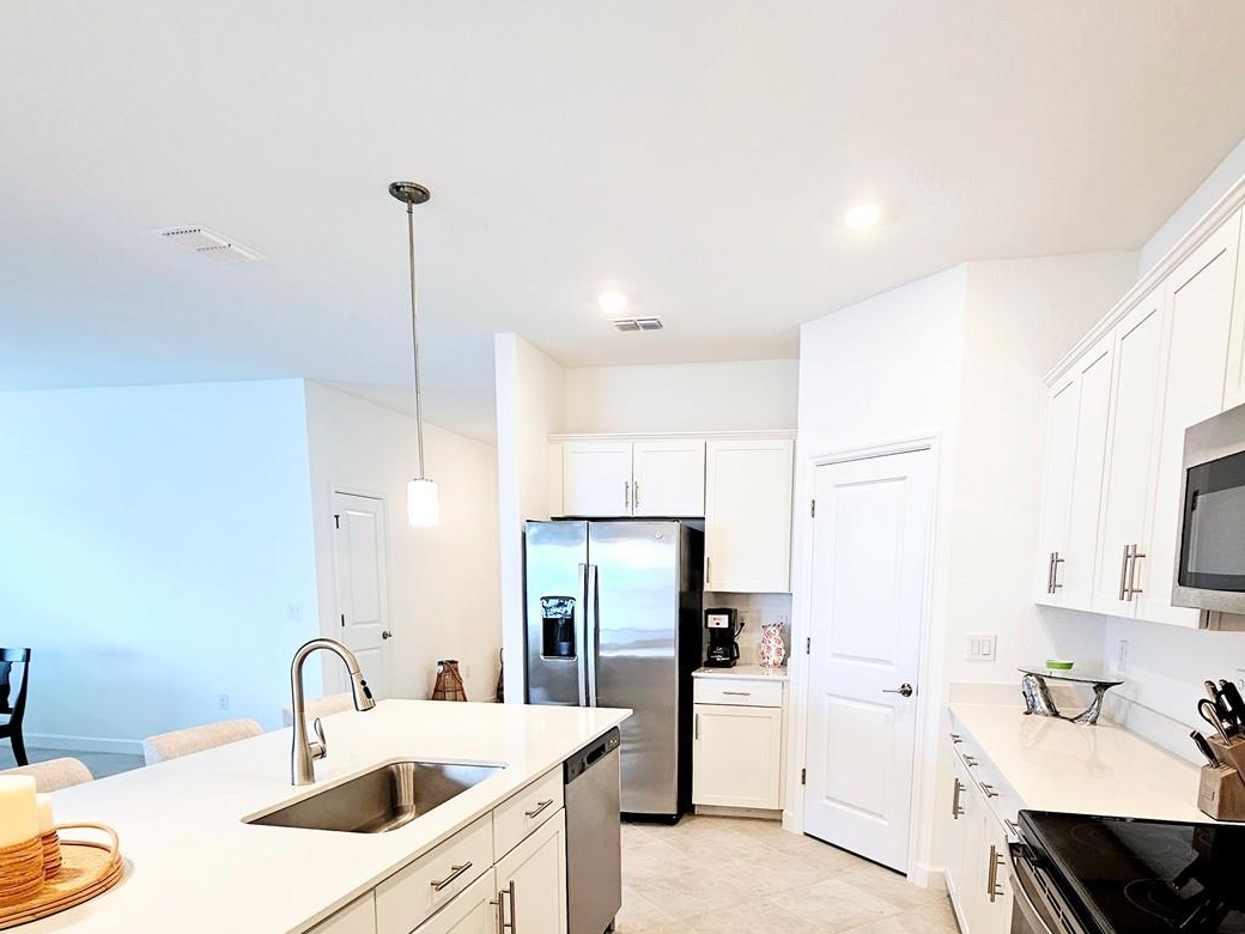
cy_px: 675
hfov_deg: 81.4
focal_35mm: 20
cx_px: 693
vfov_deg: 63.0
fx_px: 719
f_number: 2.2
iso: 125
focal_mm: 2.2
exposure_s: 1/60
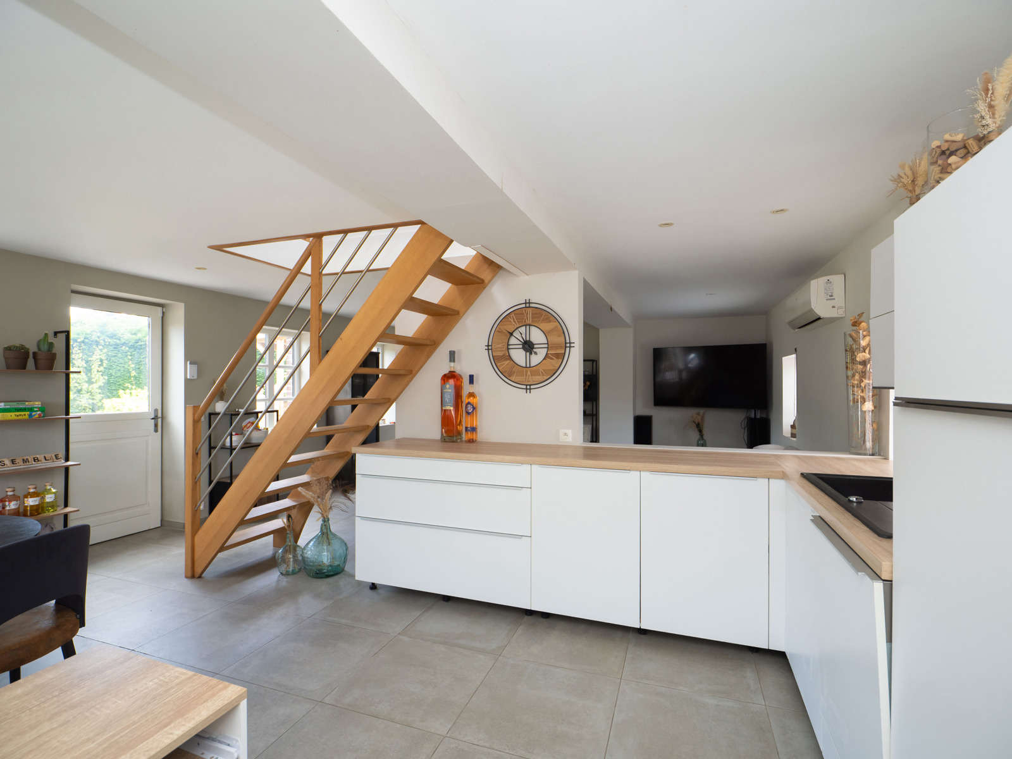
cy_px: 380
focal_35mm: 16
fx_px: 468
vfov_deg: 78.1
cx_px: 506
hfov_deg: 94.5
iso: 320
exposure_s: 1/60
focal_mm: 8
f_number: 4
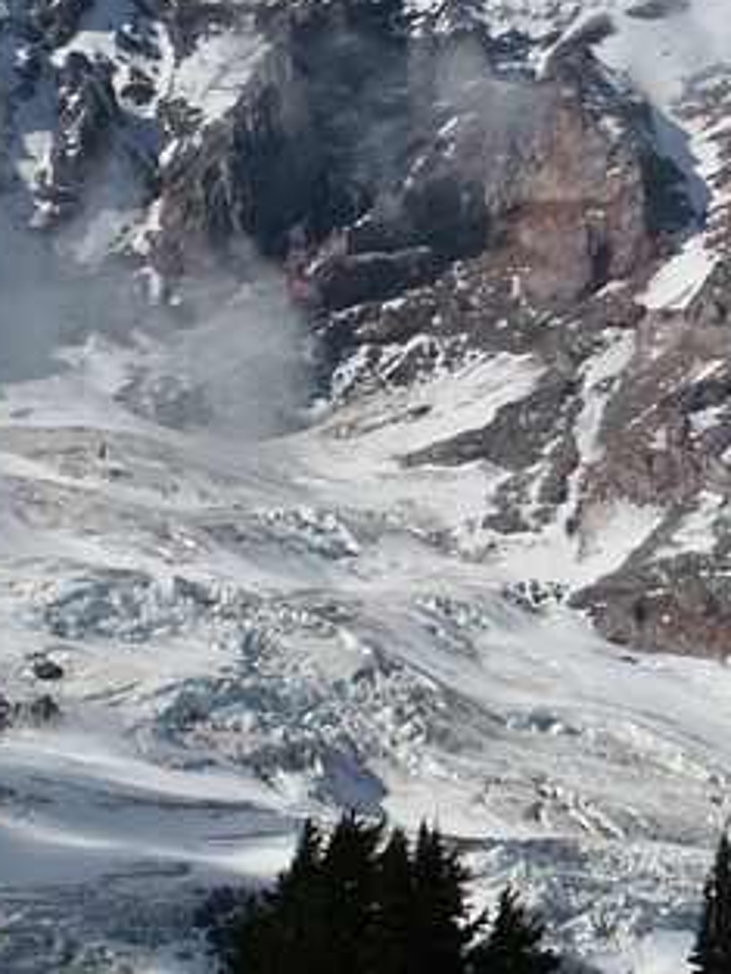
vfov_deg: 7.2
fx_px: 7738
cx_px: 868
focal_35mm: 275
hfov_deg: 5.4
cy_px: 650
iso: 100
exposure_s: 1/750
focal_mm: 21.35
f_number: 8
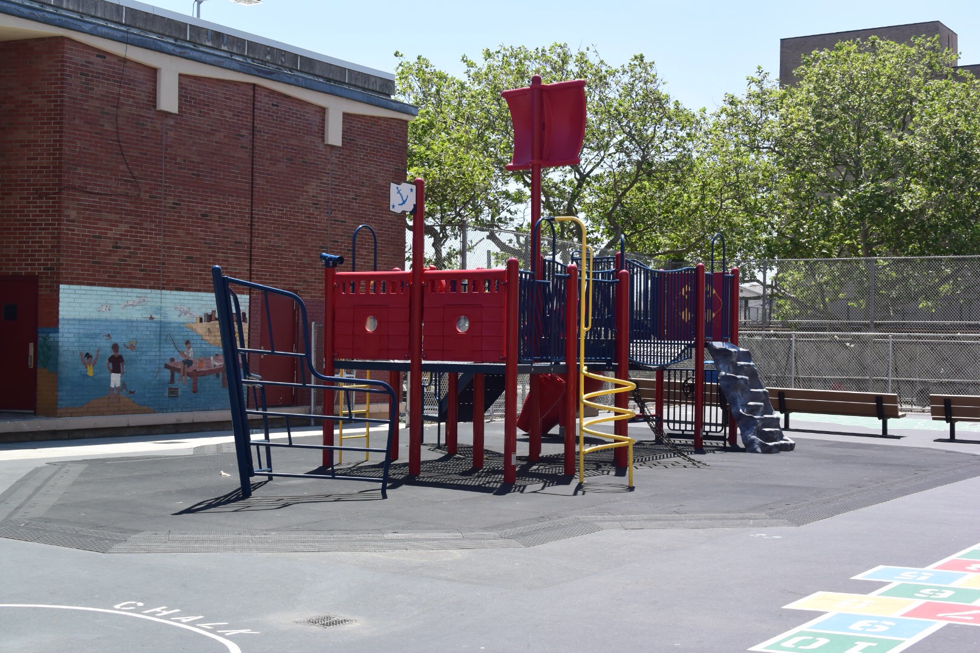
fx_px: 1334
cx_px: 490
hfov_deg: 40.3
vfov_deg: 27.5
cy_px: 326
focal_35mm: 49
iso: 160
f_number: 4.5
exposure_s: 1/500
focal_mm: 18.5
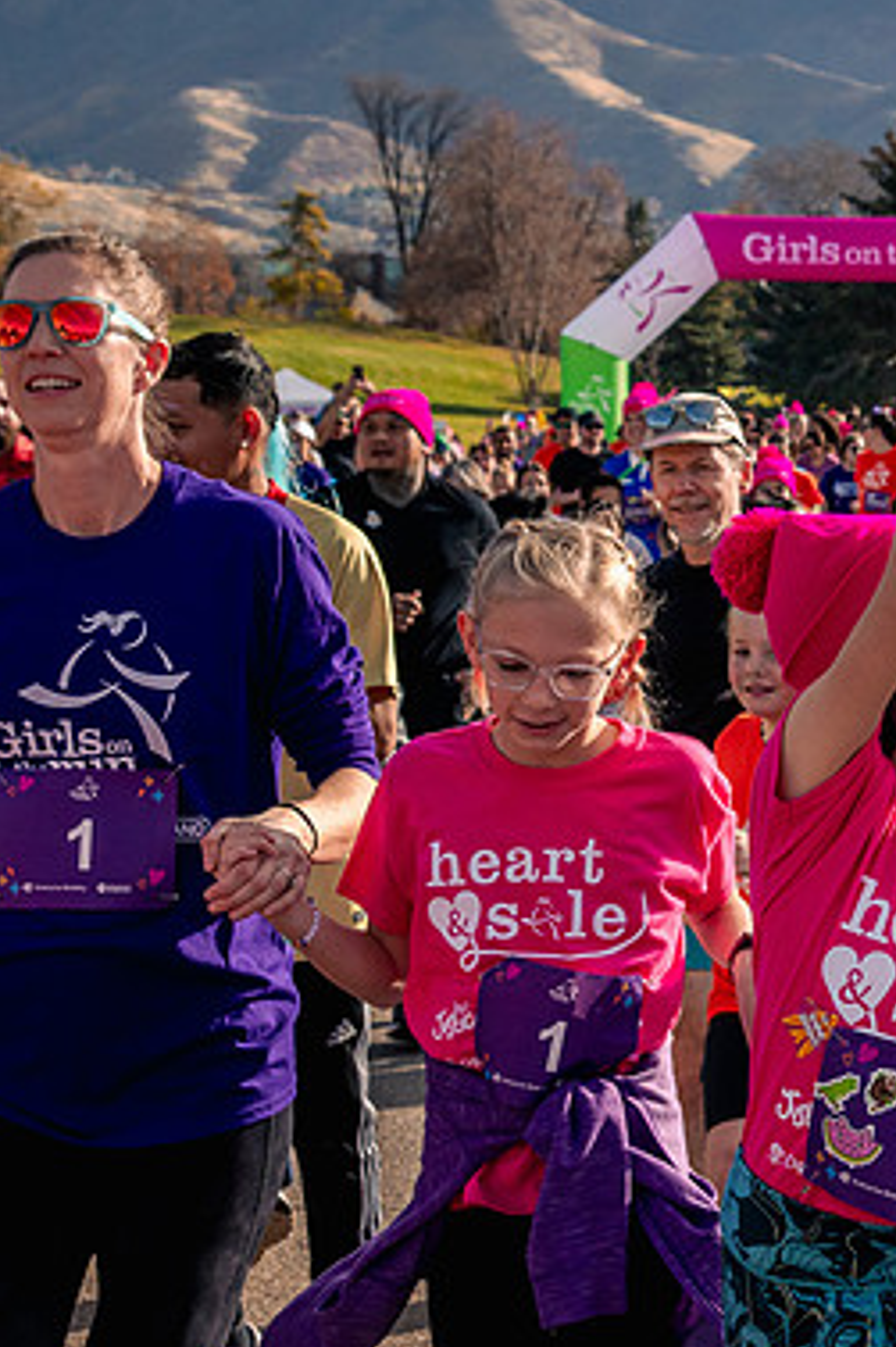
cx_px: 1205
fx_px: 4558
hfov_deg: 10.9
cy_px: 686
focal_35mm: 122
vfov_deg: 16.8
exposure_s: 1/1000
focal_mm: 62
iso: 800
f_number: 10
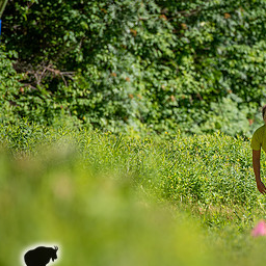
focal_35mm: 385
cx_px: 248
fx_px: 3347
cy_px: 163
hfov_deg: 4.5
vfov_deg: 4.6
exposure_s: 1/800
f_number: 3.5
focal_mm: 200
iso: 100
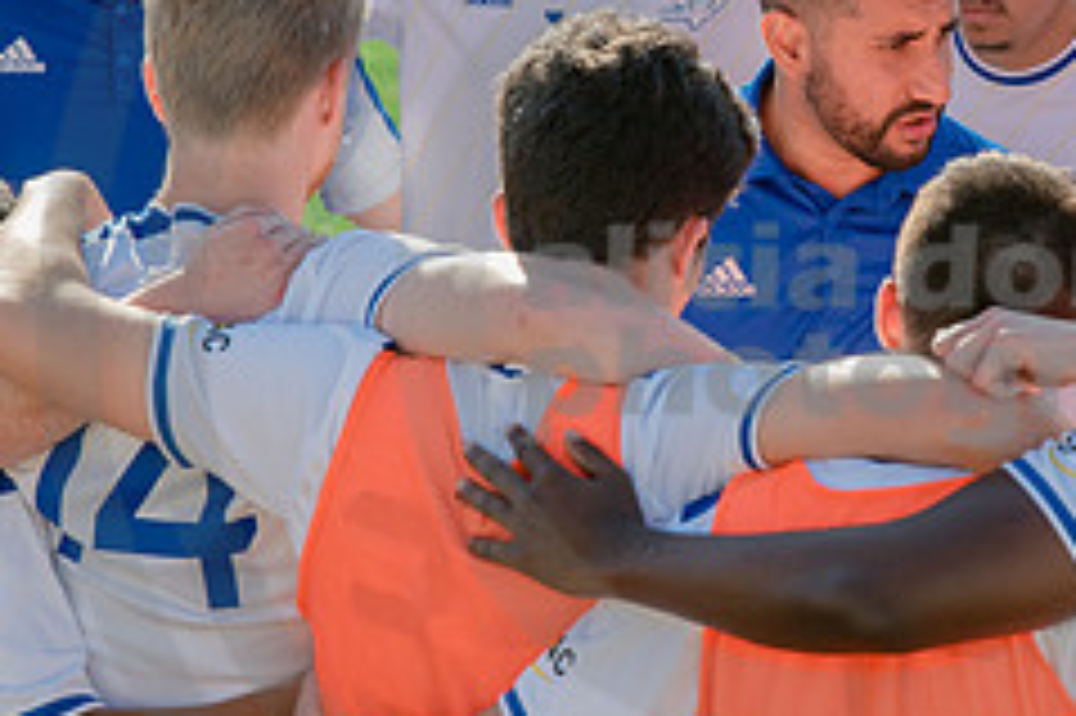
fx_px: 14157
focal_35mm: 474
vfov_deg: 2.9
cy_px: 317
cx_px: 837
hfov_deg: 4.4
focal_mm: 195
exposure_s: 1/1600
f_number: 5
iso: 640
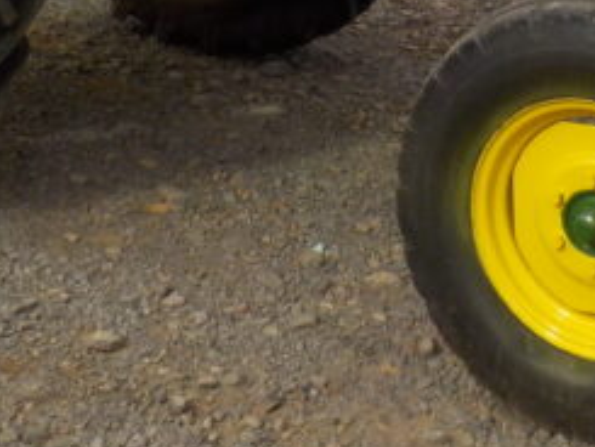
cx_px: 418
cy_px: -228
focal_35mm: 98
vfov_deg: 14.1
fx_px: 1685
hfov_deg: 19.9
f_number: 3.3
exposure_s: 1/800
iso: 125
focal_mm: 4.1
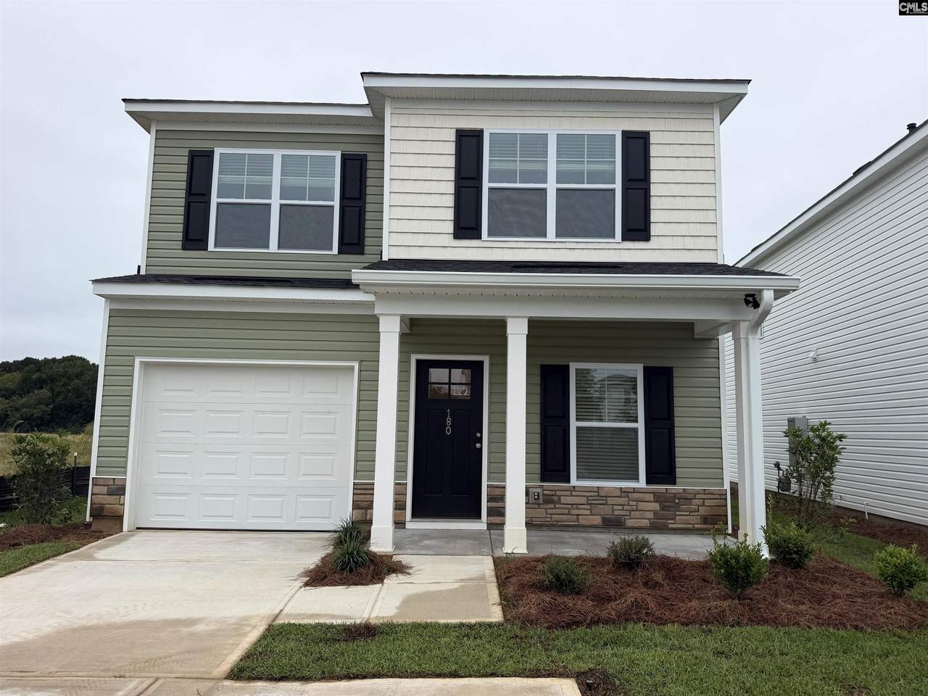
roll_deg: -0.3
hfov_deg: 71.6
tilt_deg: +6.8
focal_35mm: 24
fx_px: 643
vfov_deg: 56.8
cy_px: 348
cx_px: 464
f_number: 1.78
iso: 80
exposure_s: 1/1091
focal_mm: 6.76
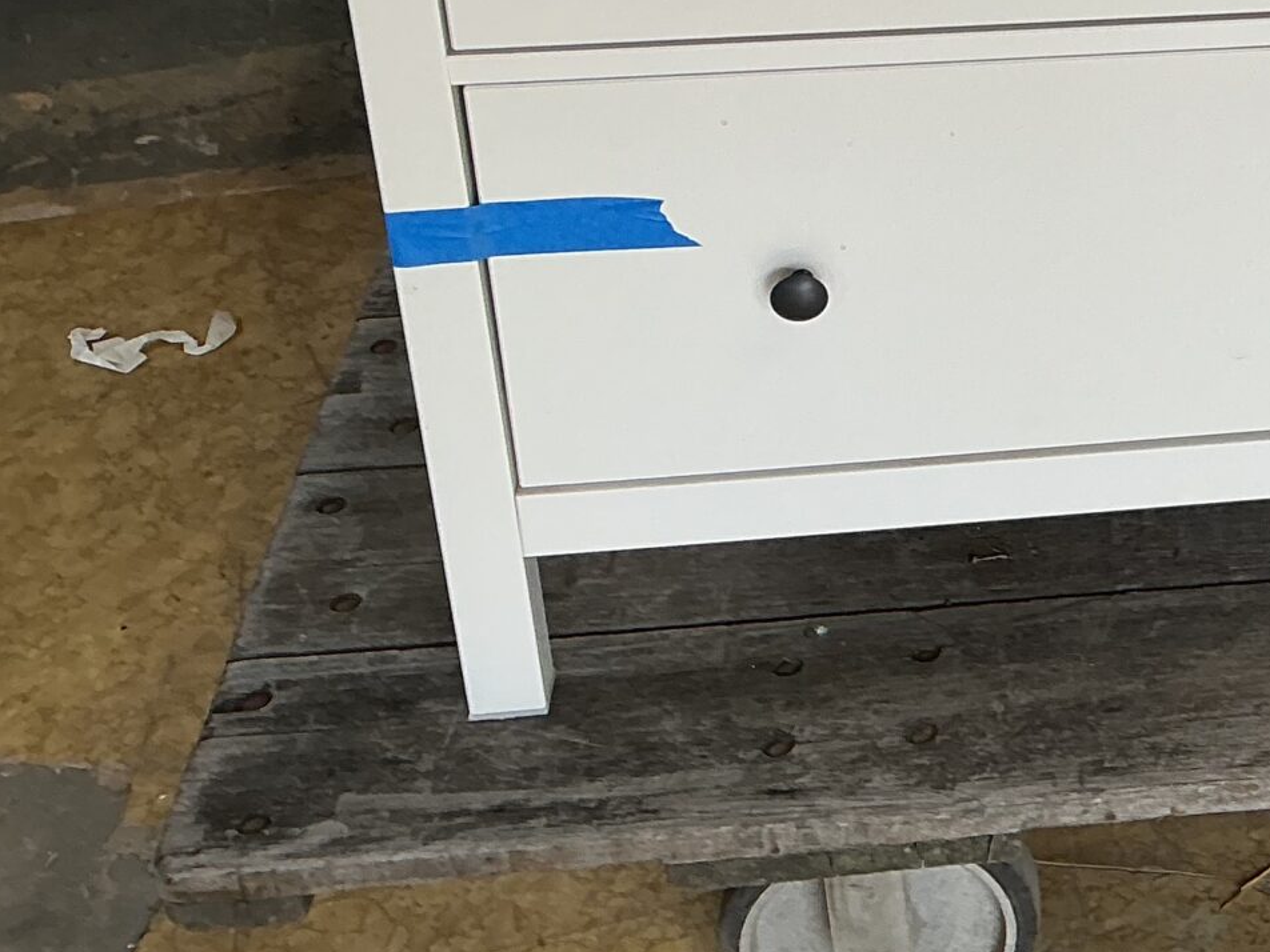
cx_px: 1610
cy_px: -132
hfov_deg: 22.6
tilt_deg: -26.0
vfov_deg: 18.1
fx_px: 2862
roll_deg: -2.4
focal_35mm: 78
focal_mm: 3
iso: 16
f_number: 1.8
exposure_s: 1/120
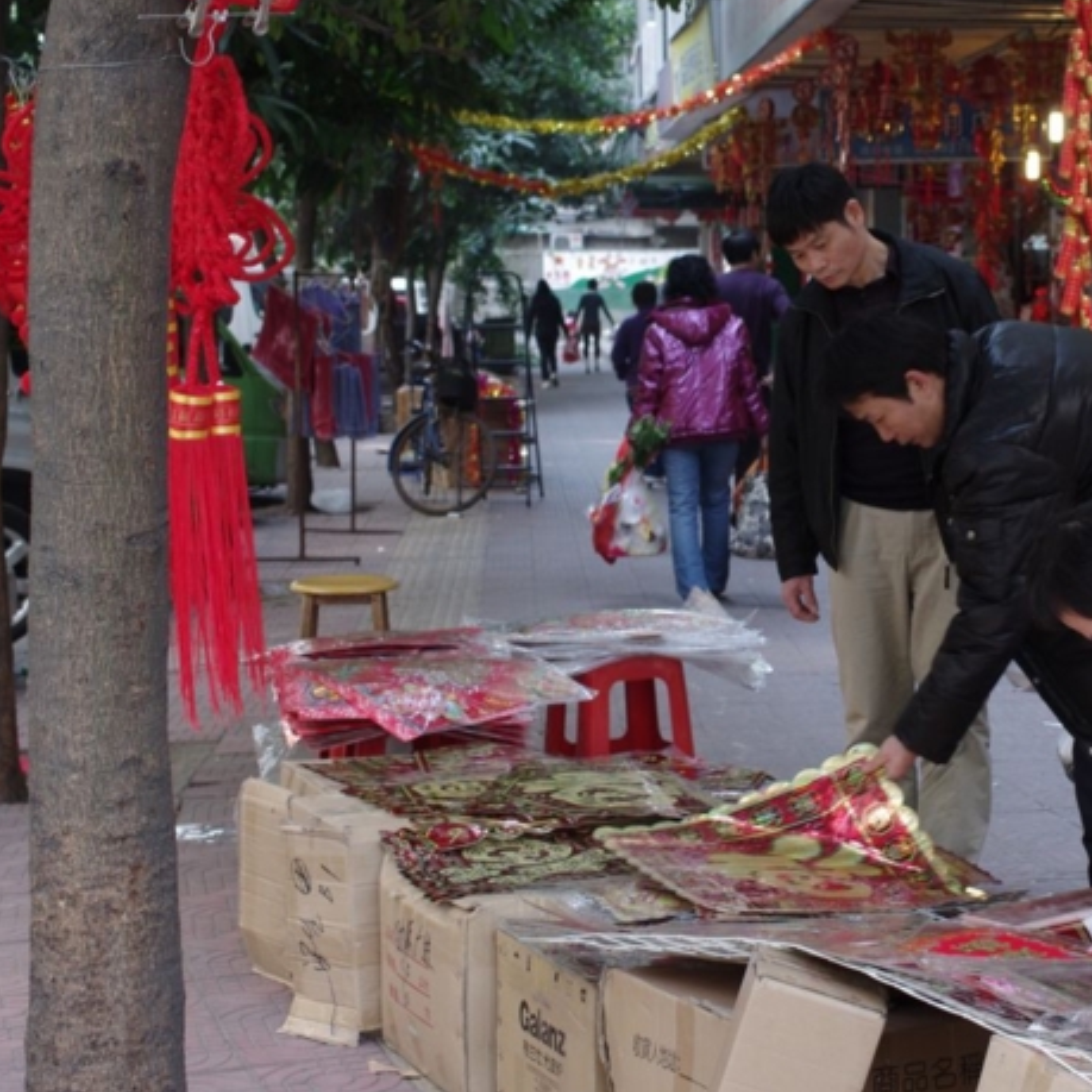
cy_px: 515
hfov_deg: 22.2
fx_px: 2748
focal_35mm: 77
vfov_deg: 22.5
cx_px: 842
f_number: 5.6
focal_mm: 35
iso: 400
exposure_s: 1/80
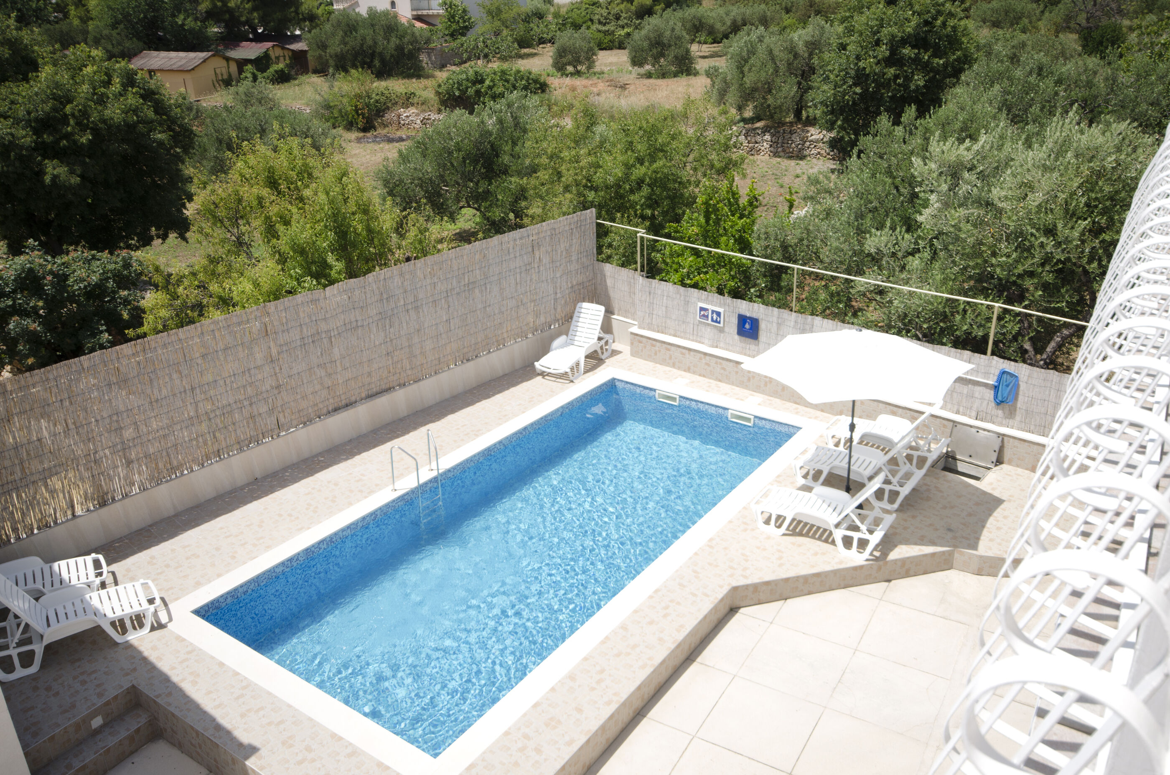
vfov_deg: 43.4
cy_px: 388
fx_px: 973
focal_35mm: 30
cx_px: 585
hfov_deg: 62.0
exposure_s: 1/200
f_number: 8
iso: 100
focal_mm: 20
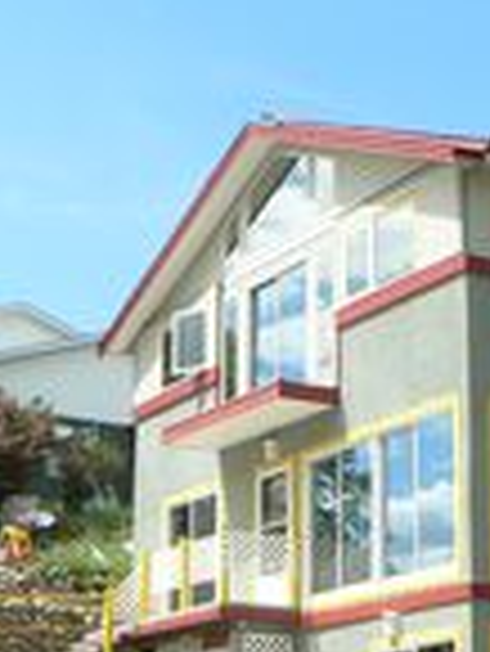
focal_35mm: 89
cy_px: 603
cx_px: 247
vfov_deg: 21.4
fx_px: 1677
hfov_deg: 16.6
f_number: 4.6
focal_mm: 4.6
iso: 80
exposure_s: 1/250
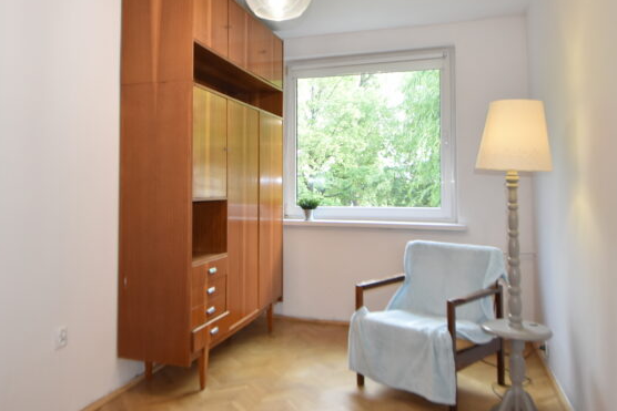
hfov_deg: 63.2
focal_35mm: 29
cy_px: 145
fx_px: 497
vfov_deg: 44.5
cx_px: 254
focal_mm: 14
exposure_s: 1/60
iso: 900
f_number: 5
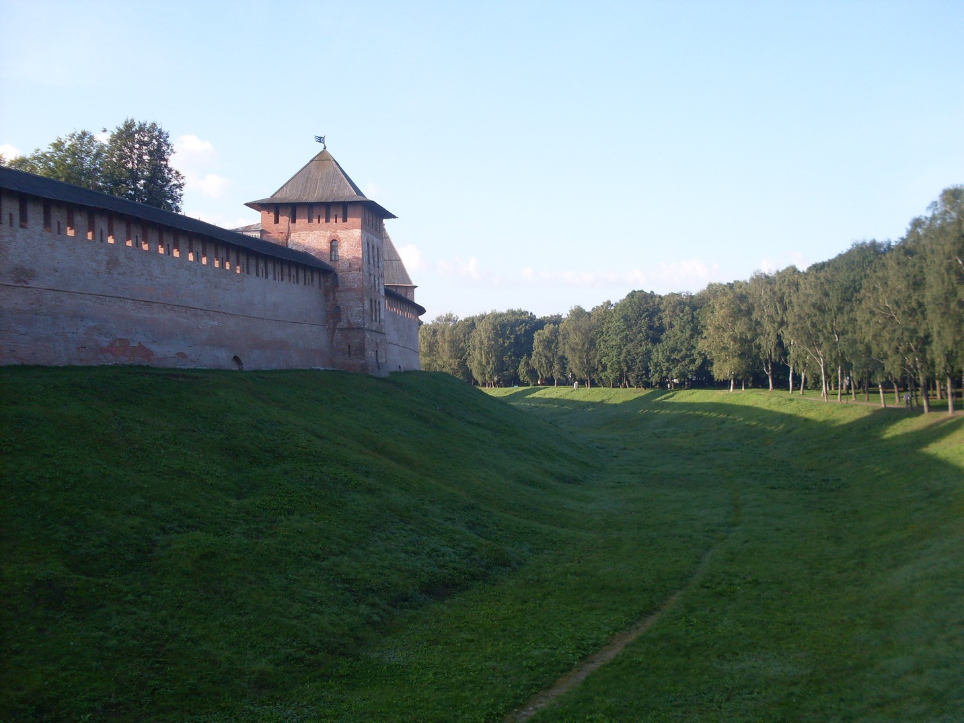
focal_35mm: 38
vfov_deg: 37.7
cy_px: 362
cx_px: 482
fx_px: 1058
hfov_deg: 49.0
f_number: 2.8
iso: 80
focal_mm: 6.3
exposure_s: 1/500
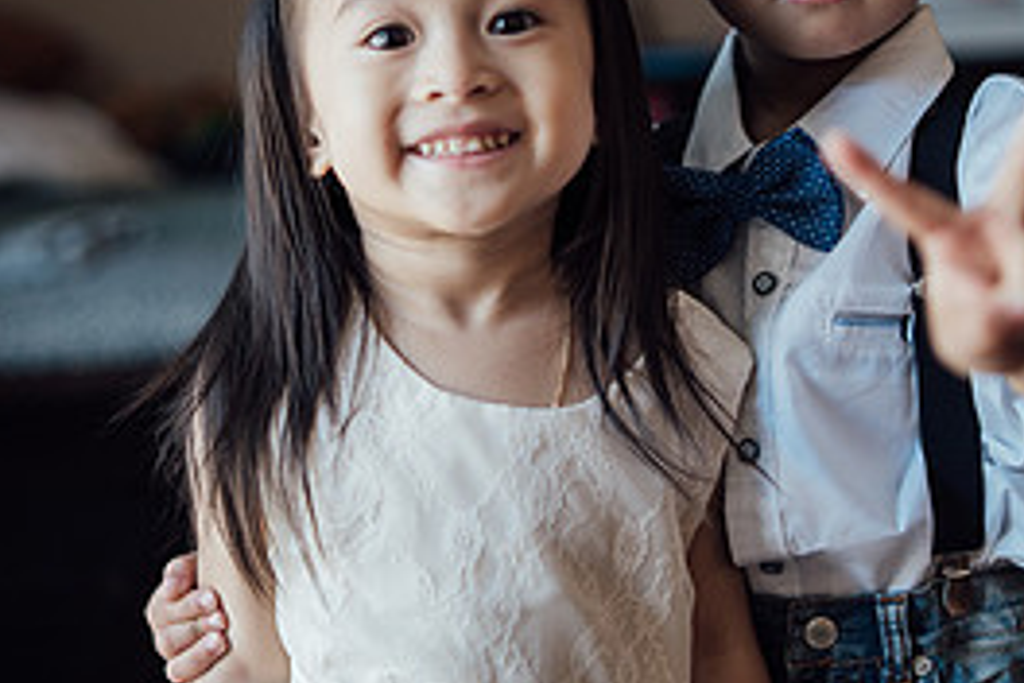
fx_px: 2190
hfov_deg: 26.3
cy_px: 289
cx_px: 423
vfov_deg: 17.7
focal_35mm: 77
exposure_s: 1/400
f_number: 1.4
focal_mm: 35
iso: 320
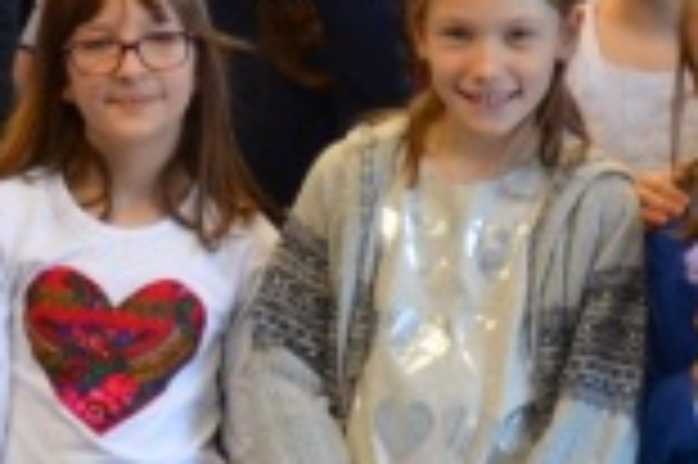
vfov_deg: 5.3
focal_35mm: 257
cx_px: 761
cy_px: 559
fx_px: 4978
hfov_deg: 8.0
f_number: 4
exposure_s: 1/60
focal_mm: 26
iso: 800
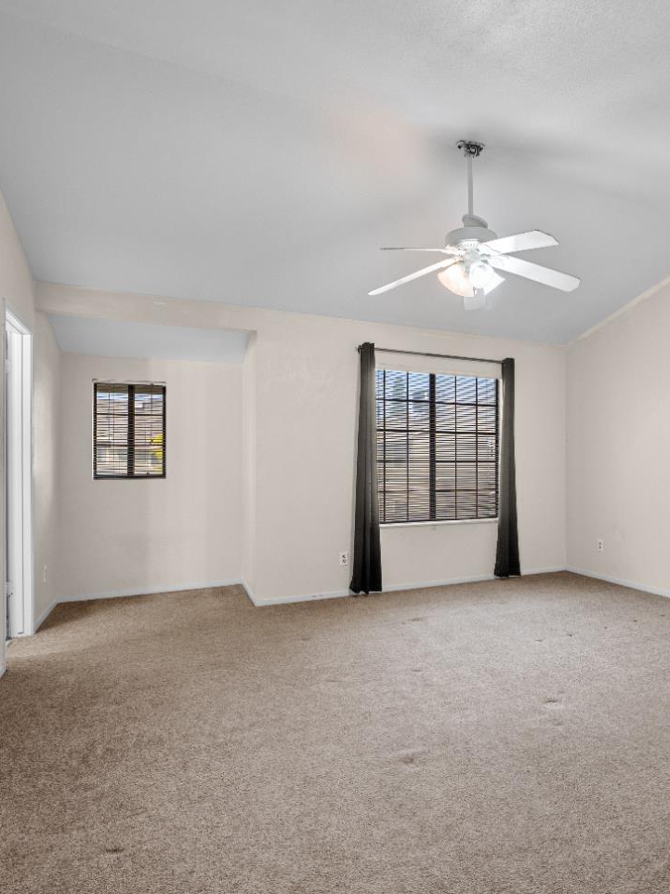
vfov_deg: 79.0
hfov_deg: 61.4
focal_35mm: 21
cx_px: 463
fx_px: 542
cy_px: 433
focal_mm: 14
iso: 250
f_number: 9
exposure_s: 1/3
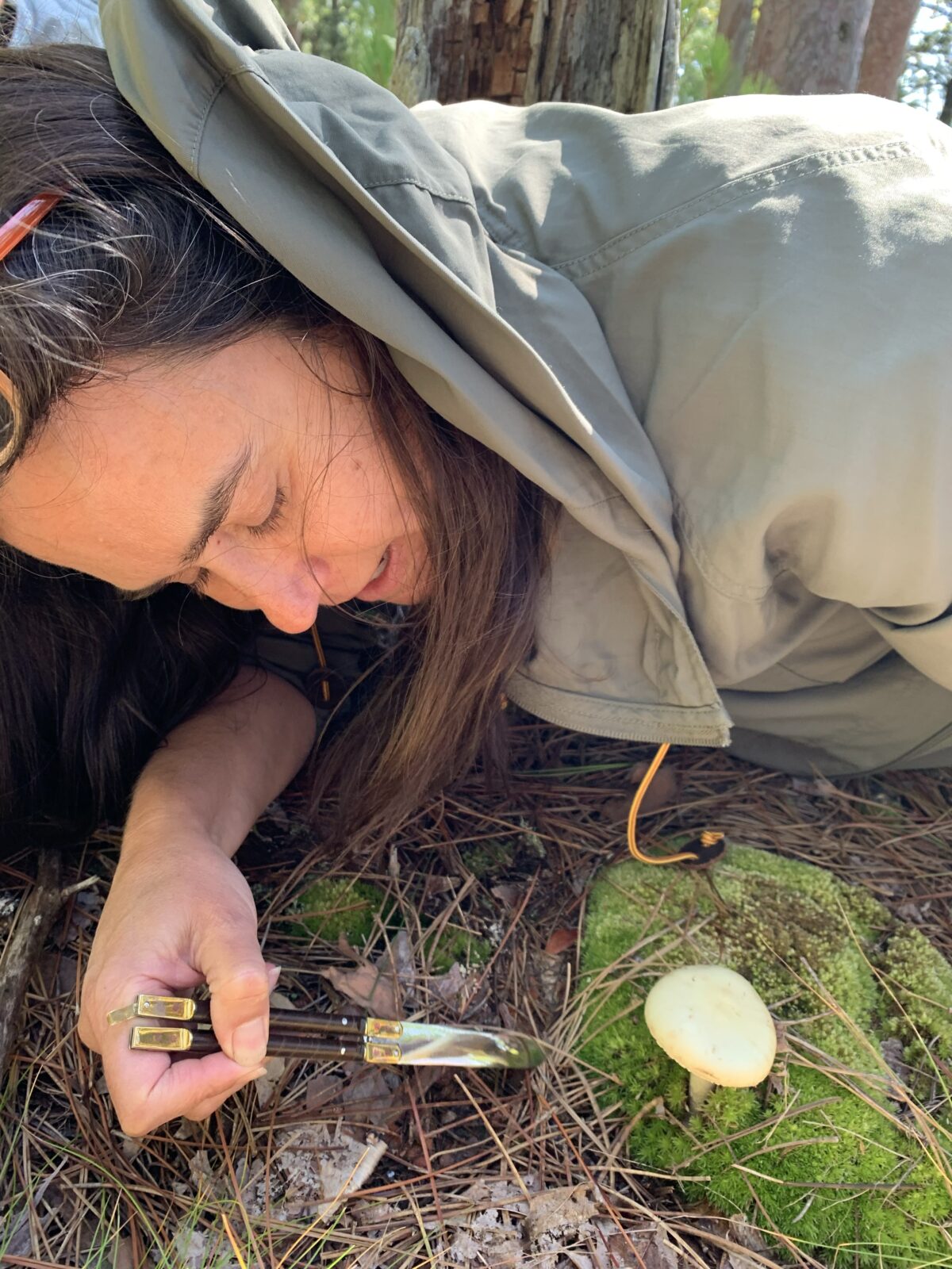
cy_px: 634
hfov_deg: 53.1
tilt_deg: -26.2
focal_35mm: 26
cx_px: 476
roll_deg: -4.8
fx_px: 953
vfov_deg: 67.3
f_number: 1.8
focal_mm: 4.25
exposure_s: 1/121
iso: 64
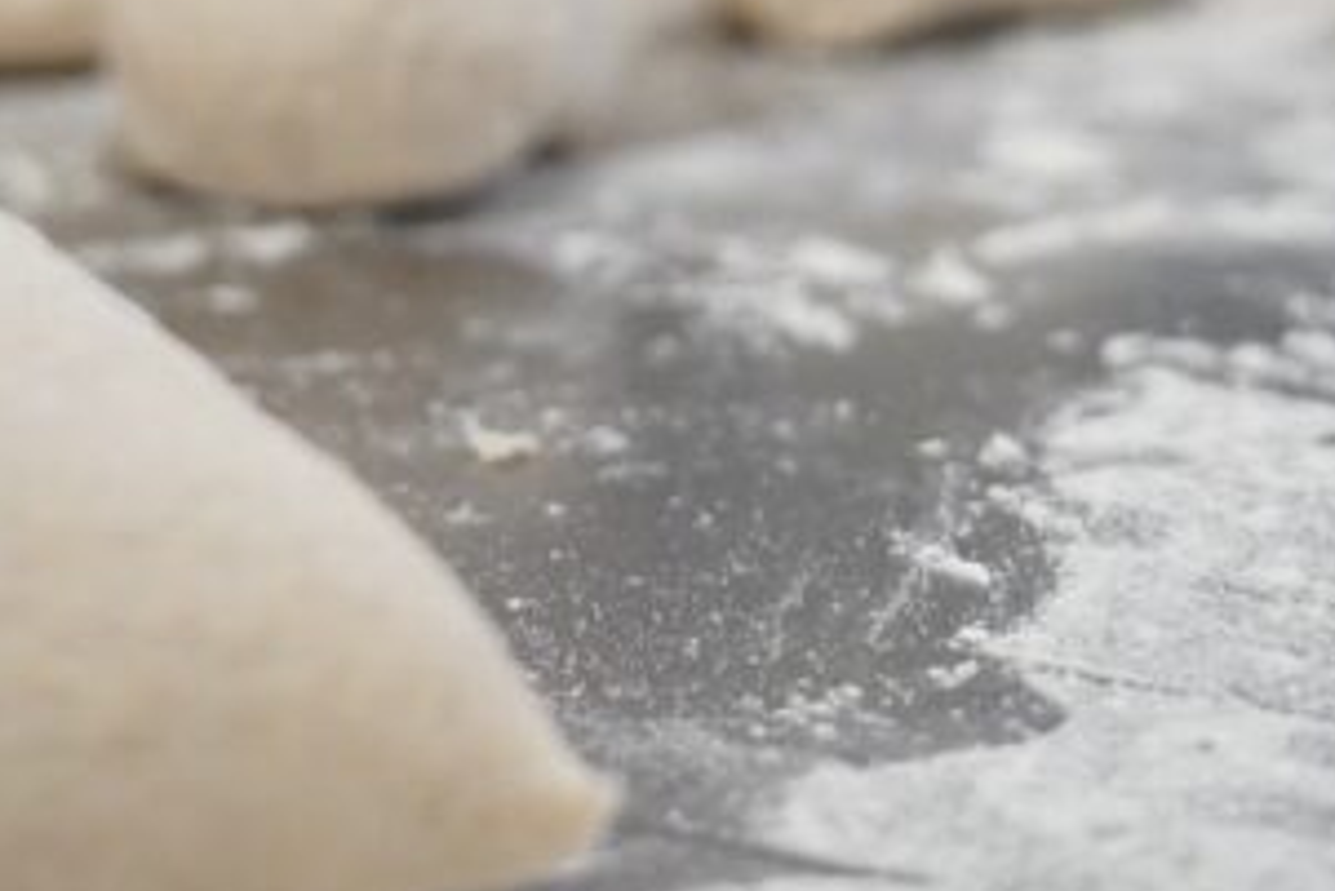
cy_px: -2
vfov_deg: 12.7
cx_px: 479
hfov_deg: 19.0
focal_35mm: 107
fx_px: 3970
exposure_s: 1/200
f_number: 4
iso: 2500
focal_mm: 42
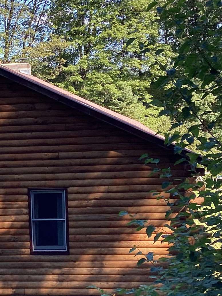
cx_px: -5
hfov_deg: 20.6
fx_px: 590
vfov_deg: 28.1
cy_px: 185
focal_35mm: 69
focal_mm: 3.3
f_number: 2.4
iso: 25
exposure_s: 1/120
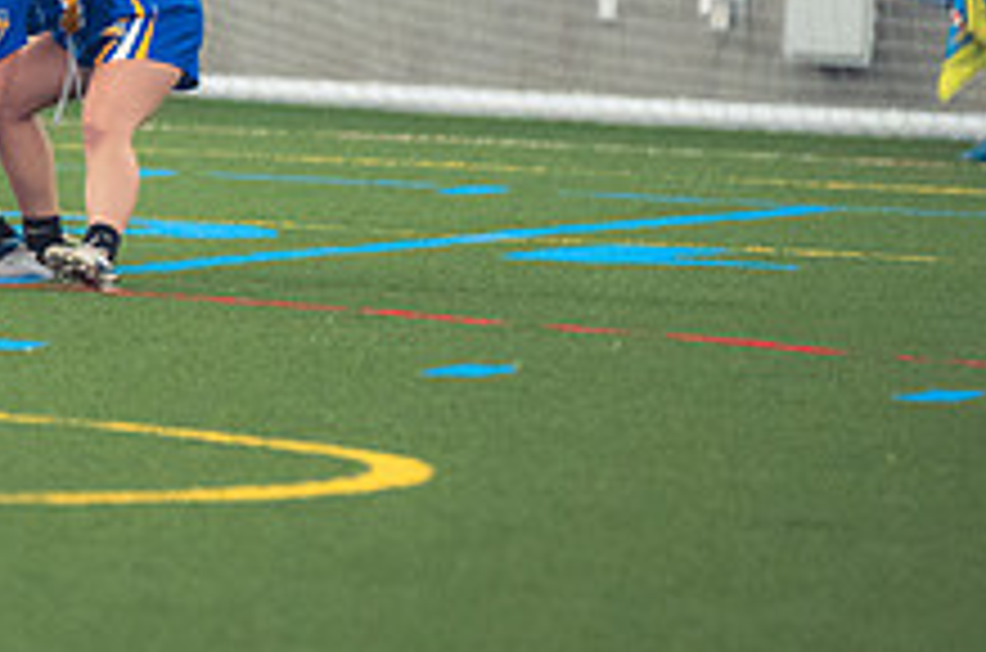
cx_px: -81
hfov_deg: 2.6
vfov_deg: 1.7
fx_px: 21754
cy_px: -9
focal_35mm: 796
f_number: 2.8
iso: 3200
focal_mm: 200
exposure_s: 1/320
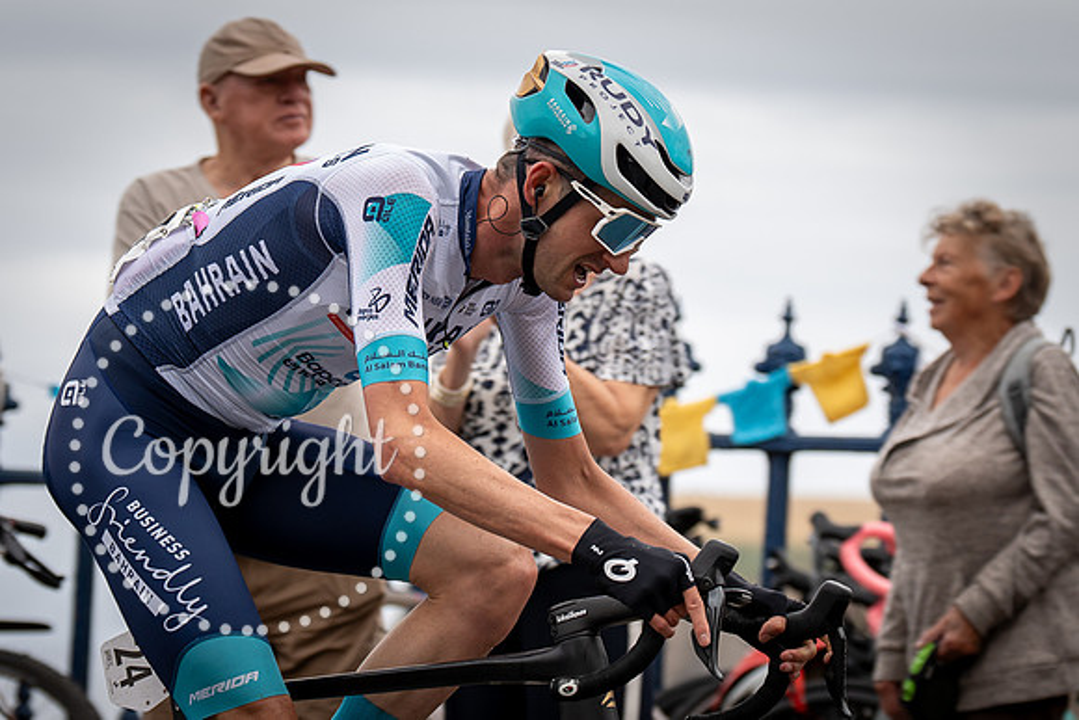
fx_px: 5362
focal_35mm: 179
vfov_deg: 7.7
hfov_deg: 11.5
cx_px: 544
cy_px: 322
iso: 320
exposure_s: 1/1000
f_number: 3.5
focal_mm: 96
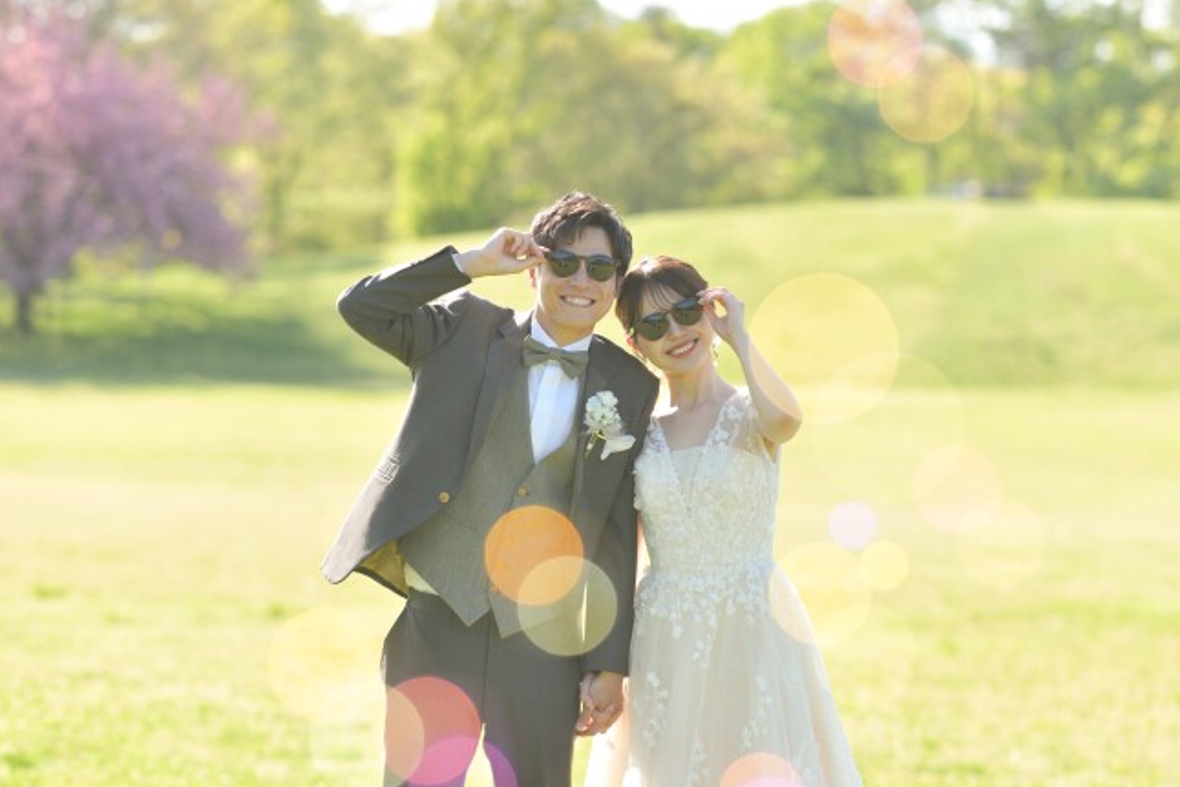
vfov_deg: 10.6
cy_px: 348
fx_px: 4262
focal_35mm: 130
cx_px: 623
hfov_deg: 15.8
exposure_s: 1/1000
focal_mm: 105
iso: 160
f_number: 2.8
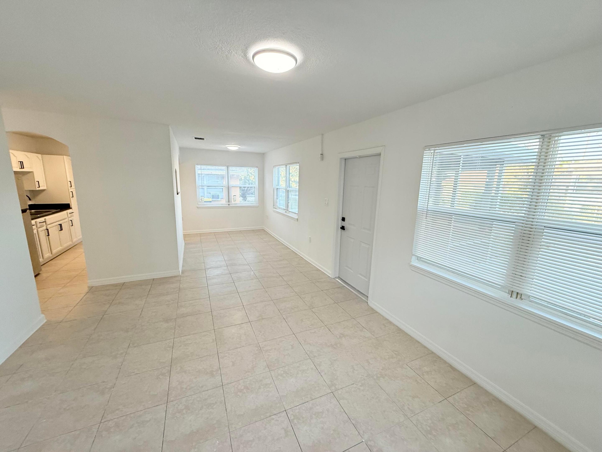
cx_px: 301
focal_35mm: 14
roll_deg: -1.4
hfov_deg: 102.1
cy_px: 226
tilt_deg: -10.8
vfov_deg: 85.7
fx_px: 243
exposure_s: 1/120
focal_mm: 2.22
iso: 200
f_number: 2.2
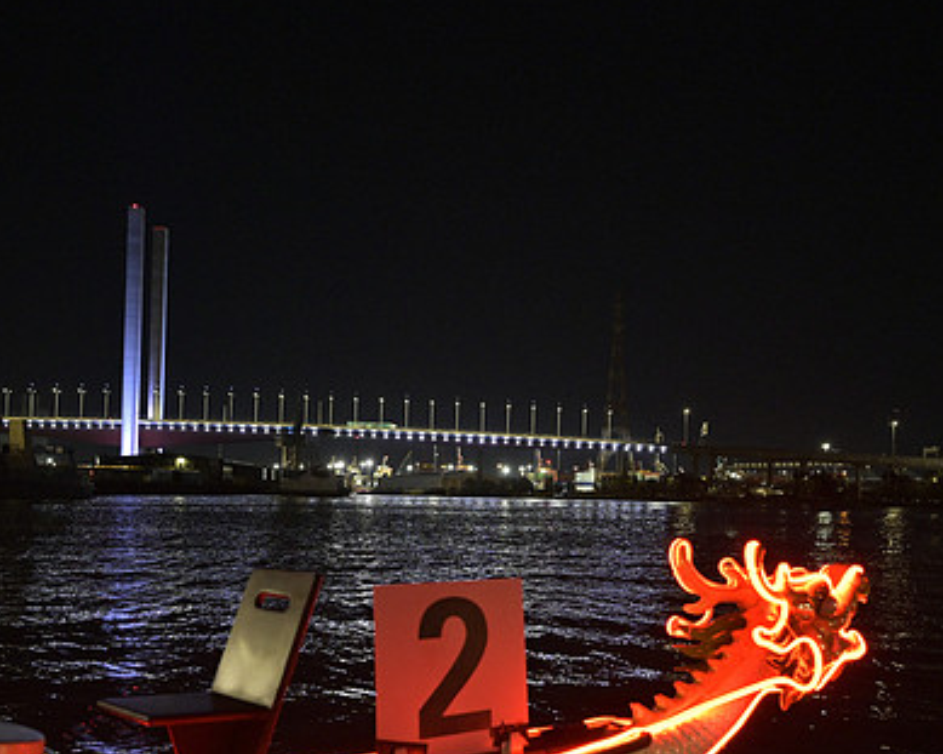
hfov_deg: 43.8
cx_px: 451
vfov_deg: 35.5
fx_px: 1172
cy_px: 457
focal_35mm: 42
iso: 3200
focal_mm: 30
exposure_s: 1/50
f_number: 4
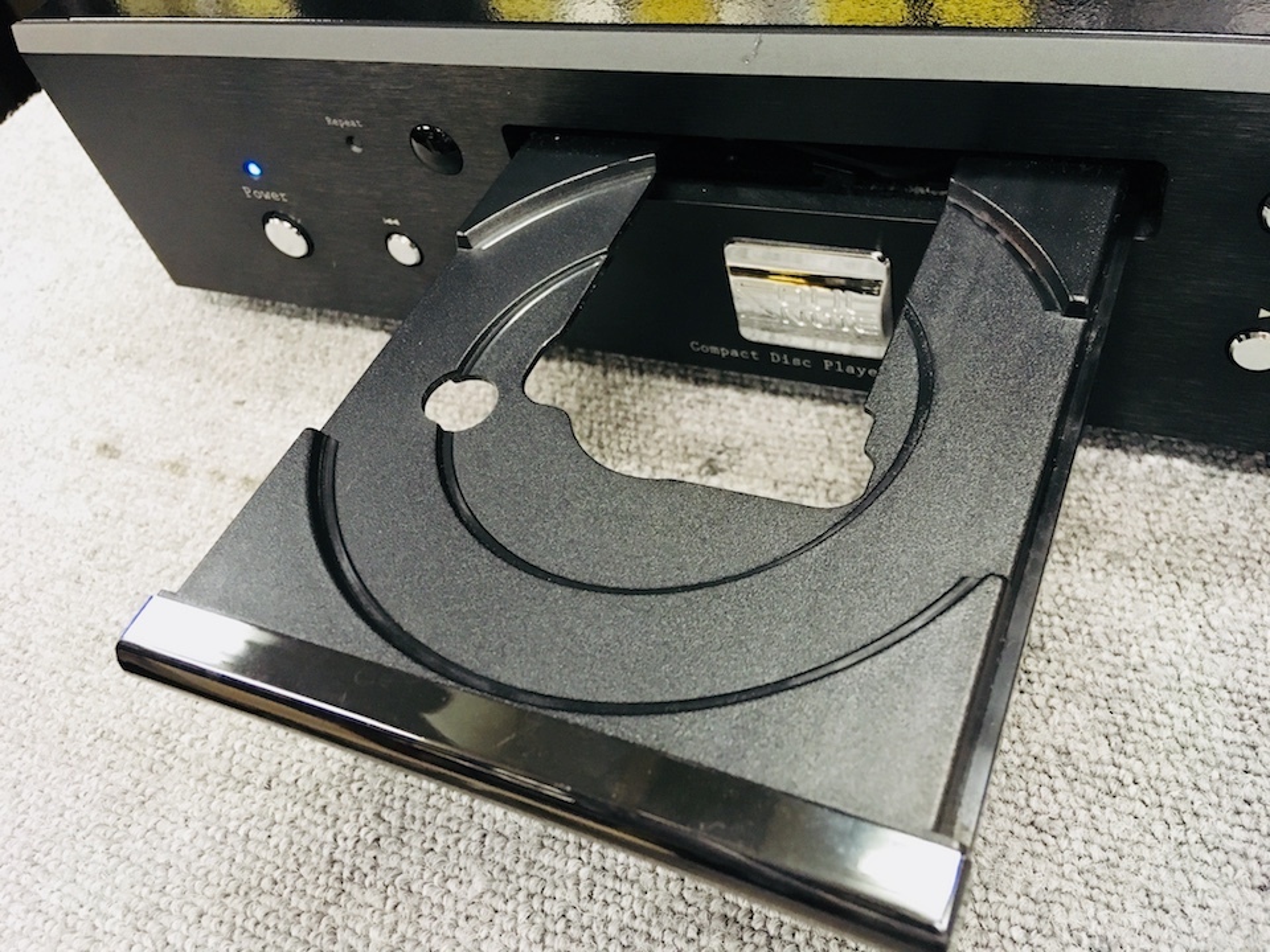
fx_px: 1064
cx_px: 635
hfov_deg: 61.7
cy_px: 476
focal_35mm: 29
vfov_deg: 48.2
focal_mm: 4.15
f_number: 2.2
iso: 200
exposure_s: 1/30
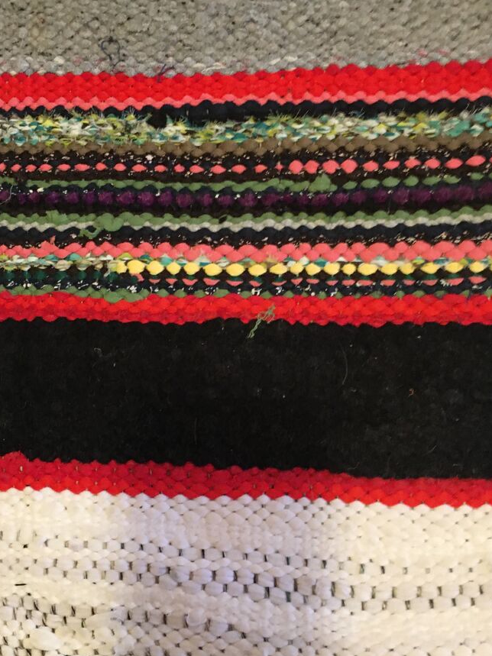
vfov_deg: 42.1
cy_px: 336
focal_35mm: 45
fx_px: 853
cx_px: 217
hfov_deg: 32.1
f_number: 2.2
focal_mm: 4.15
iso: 200
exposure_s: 1/17
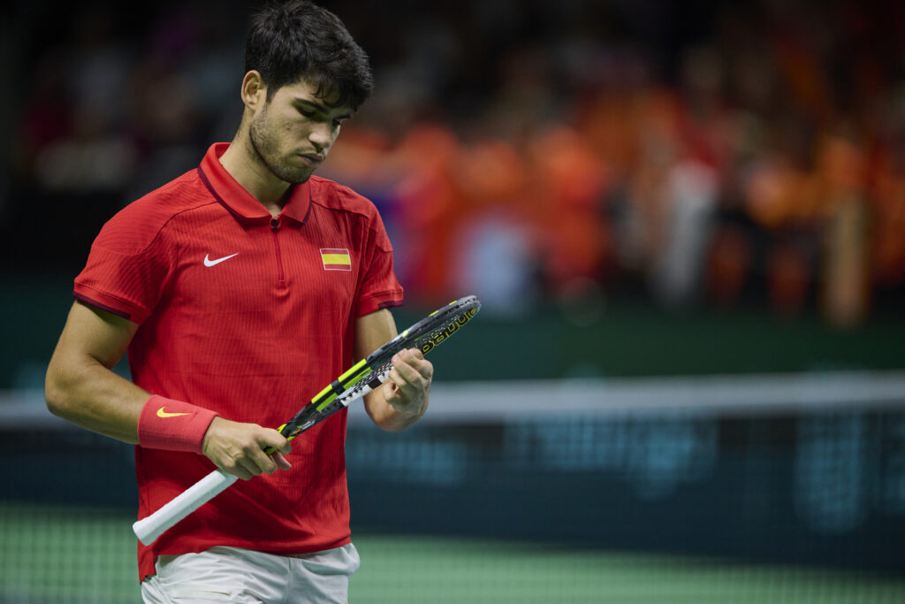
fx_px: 10056
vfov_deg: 3.4
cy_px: 302
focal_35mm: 400
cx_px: 452
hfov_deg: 5.2
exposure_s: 1/1000
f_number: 2.8
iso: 2000
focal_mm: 400
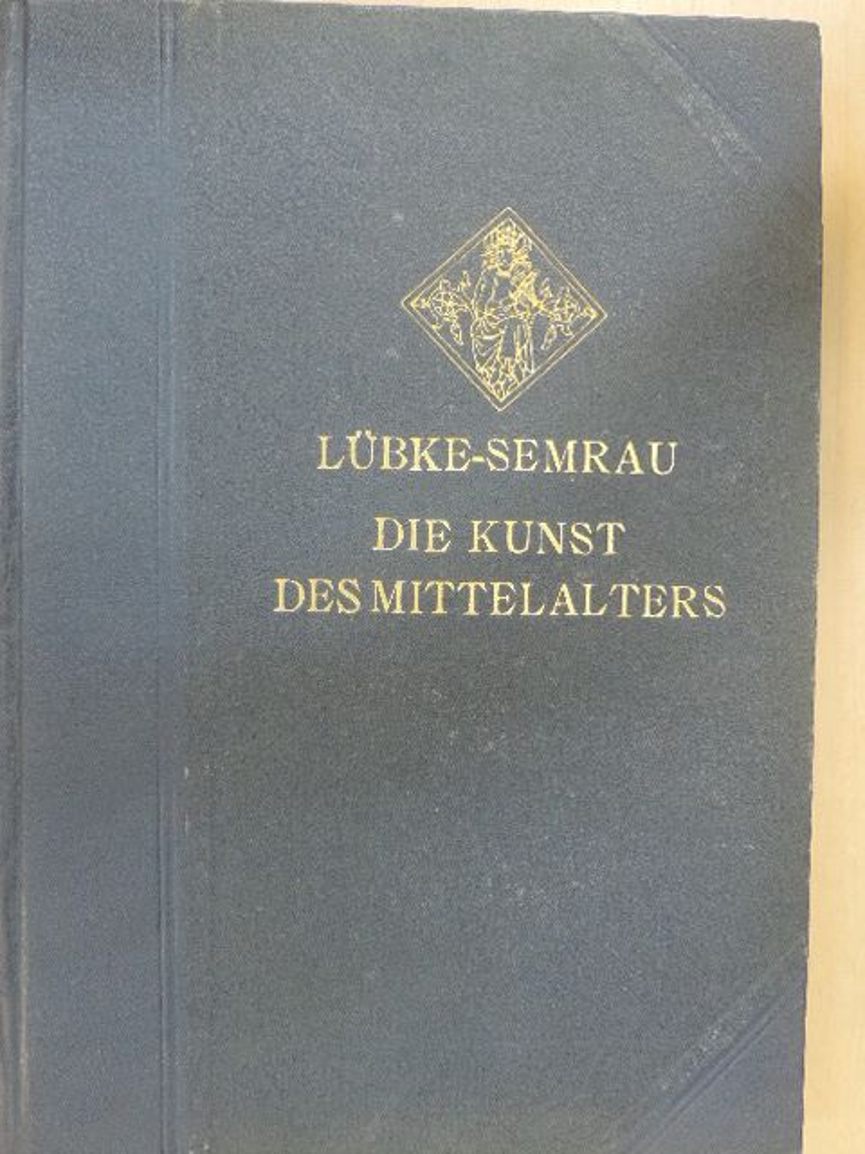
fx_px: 1333
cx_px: 432
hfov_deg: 36.0
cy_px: 577
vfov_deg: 46.8
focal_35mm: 40
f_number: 4.2
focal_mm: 7.1
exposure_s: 1/8
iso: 800
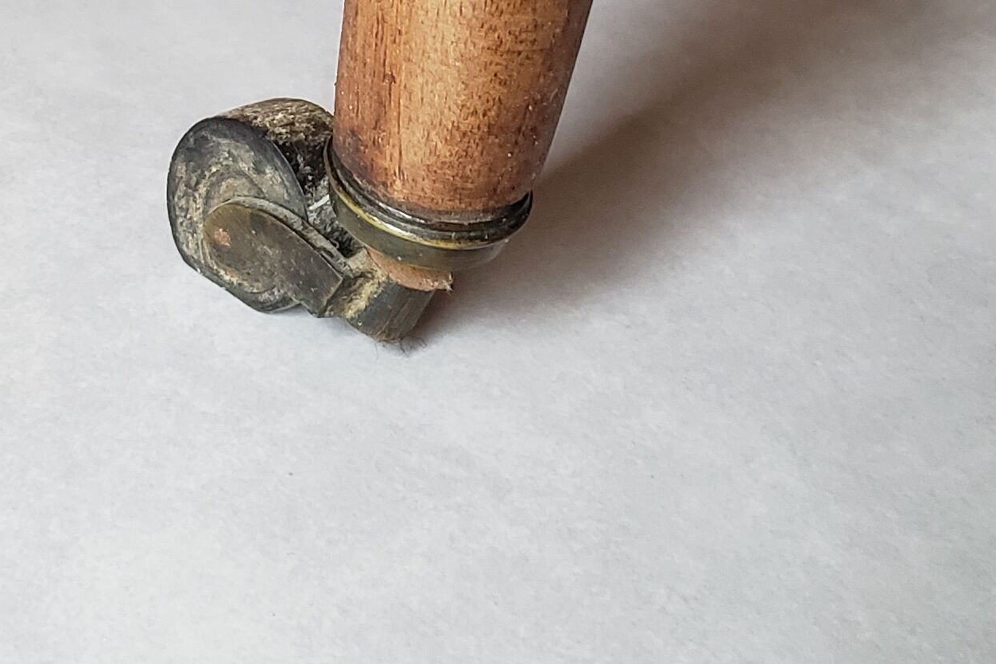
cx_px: 301
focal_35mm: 87
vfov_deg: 15.2
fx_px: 2407
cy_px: -115
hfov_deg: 23.2
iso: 250
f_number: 1.5
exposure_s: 1/48
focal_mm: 4.3
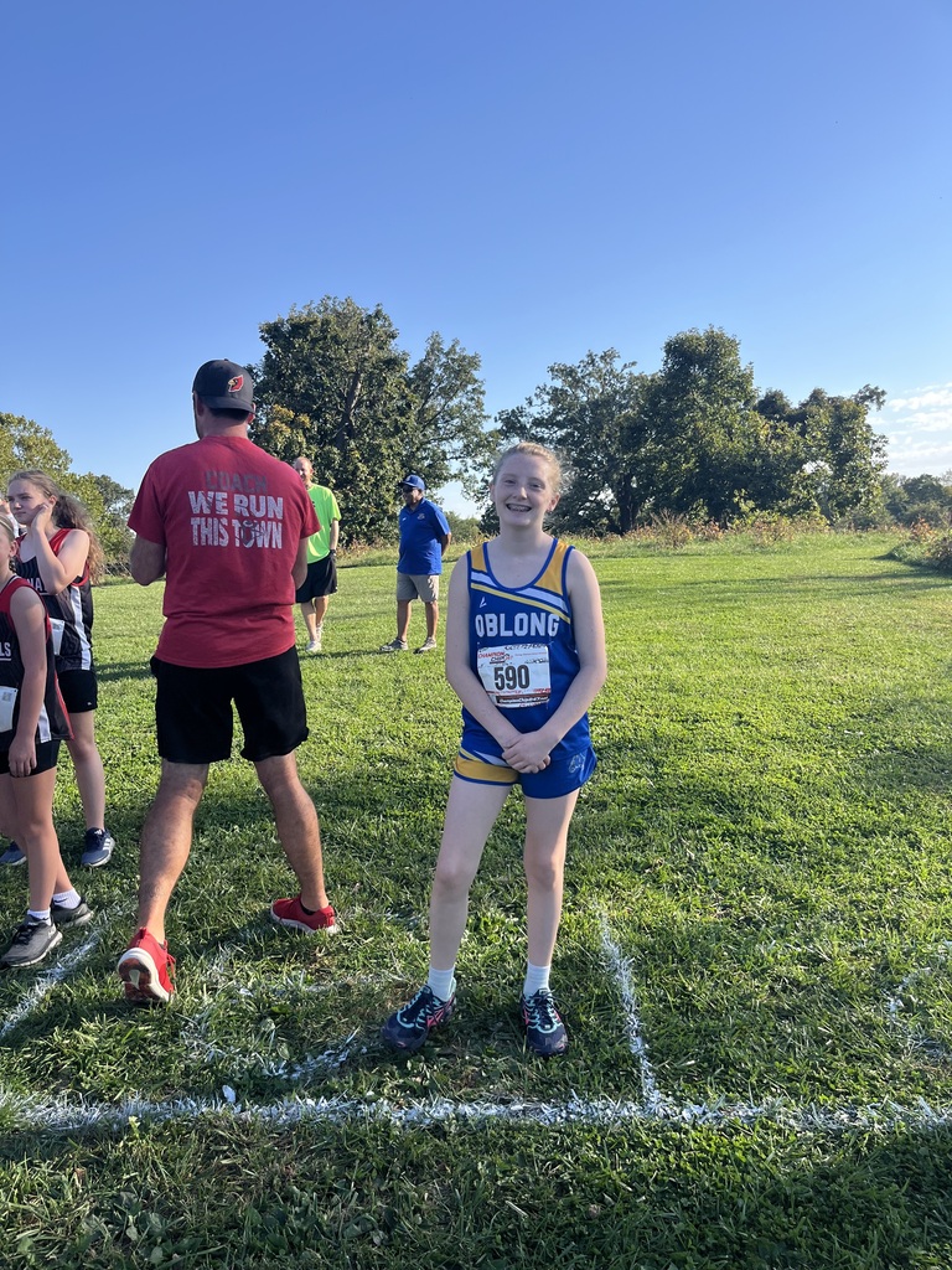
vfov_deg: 67.3
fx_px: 953
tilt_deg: -3.8
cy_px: 635
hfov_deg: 53.1
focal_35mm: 26
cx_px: 476
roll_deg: +4.8
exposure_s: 1/1558
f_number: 1.6
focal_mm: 5.1
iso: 50
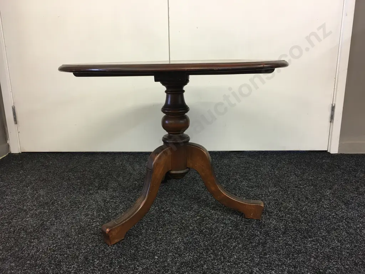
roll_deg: -0.5
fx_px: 306
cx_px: 182
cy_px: 137
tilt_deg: -13.5
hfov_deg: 61.7
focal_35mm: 29
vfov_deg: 48.2
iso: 50
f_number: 2.2
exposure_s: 1/17
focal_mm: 4.15
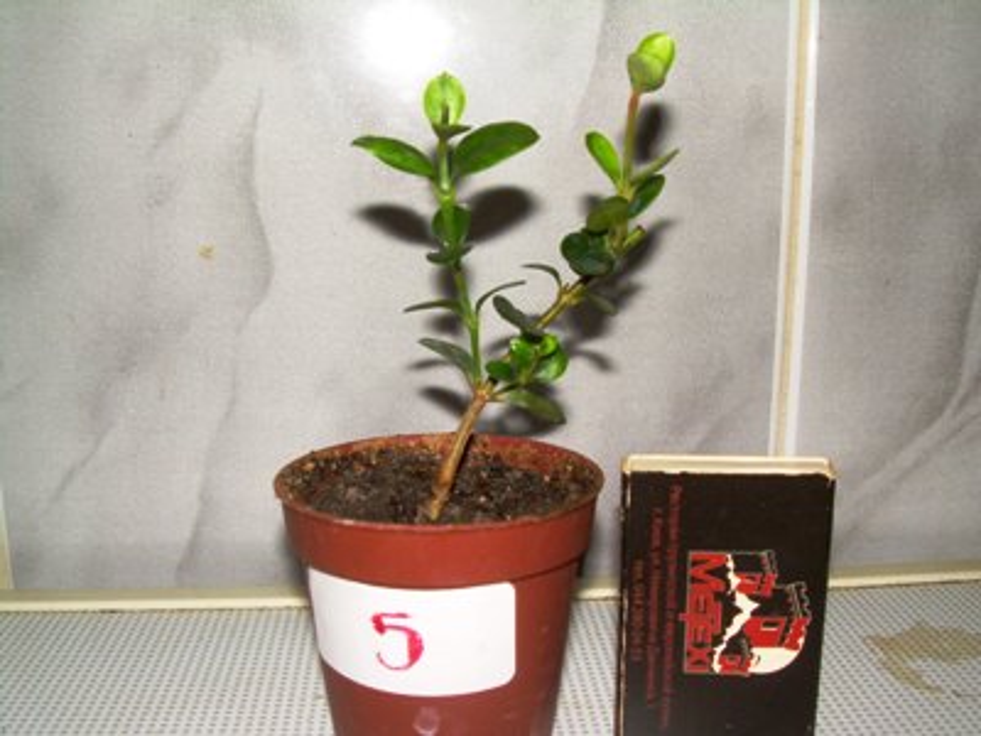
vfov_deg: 37.7
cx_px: 490
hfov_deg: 49.0
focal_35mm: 38
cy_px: 368
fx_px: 1077
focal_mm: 6.3
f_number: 4.6
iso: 50
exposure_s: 1/60
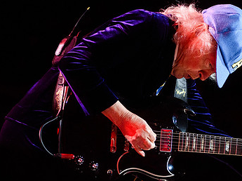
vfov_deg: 6.2
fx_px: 1683
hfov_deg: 8.2
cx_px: 172
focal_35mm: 241
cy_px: 54
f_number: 4
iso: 2500
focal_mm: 125
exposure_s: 1/800
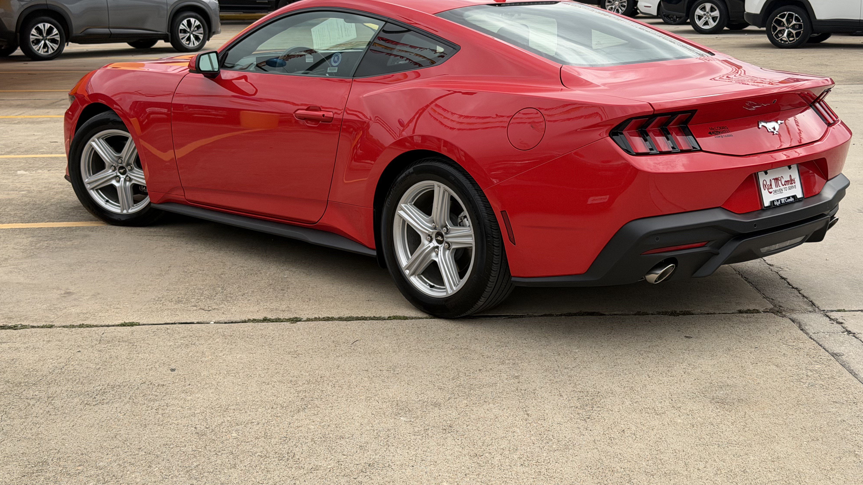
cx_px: 434
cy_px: 171
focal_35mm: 53
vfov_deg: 22.6
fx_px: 1213
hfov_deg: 39.2
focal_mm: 6.76
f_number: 1.78
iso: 64
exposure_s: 1/2415
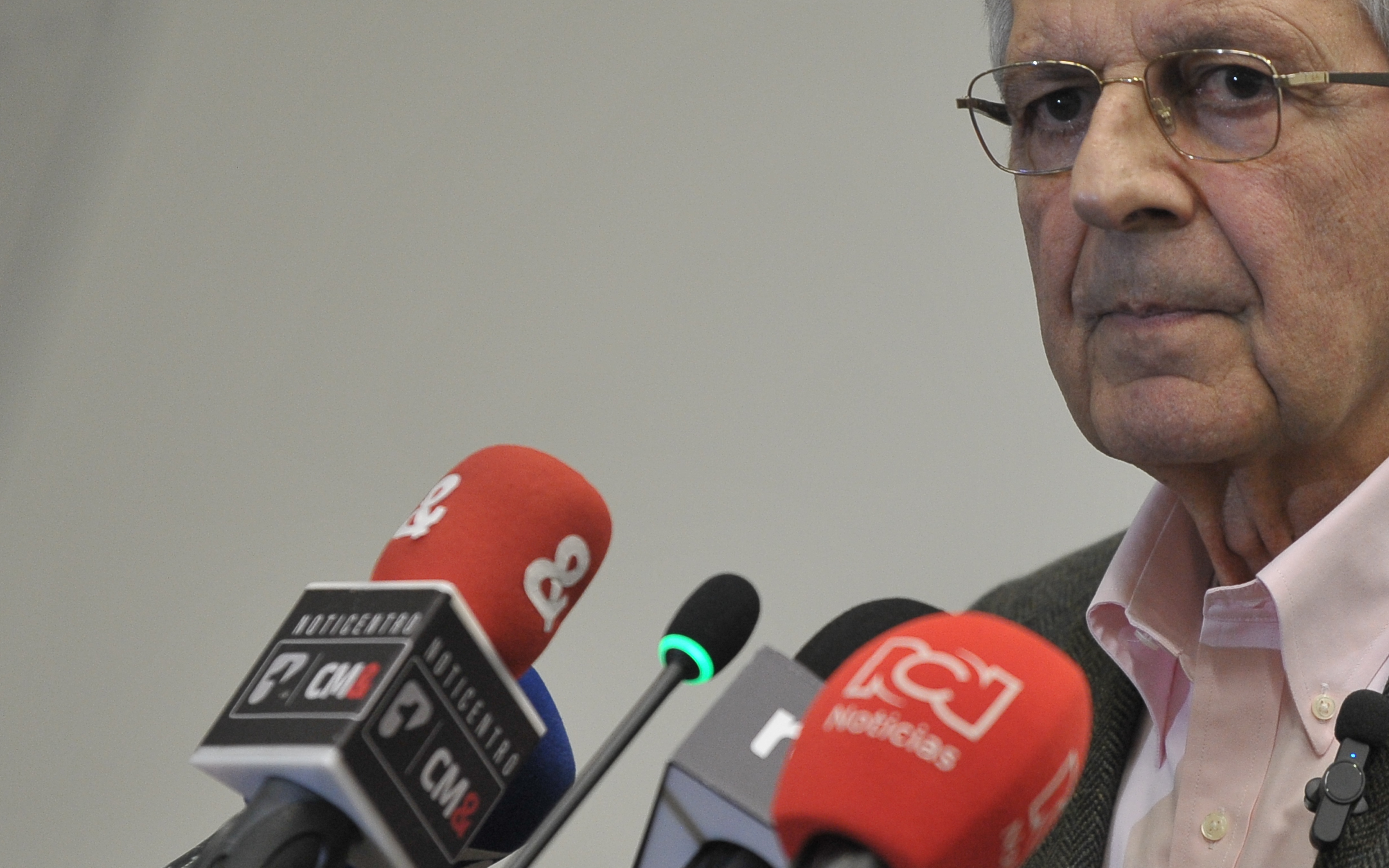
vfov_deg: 3.5
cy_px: 435
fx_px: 14043
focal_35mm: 371
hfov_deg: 5.7
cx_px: 890
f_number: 2.8
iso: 2000
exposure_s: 1/320
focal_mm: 185
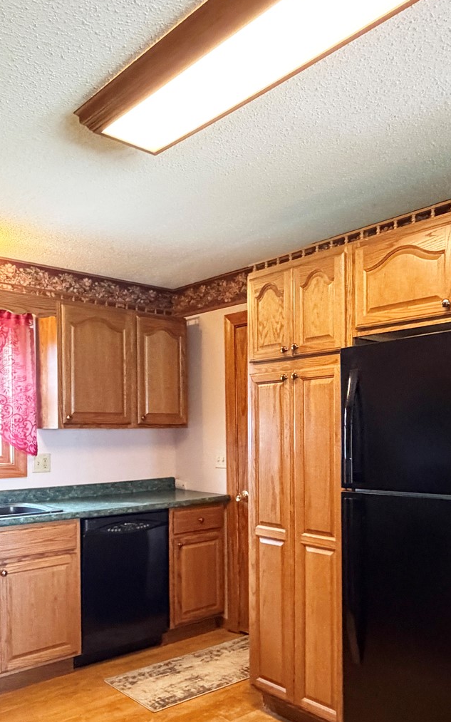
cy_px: 435
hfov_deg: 41.8
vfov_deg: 62.3
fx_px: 590
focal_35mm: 30
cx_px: 214
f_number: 2.2
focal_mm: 2.22
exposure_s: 1/60
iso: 800
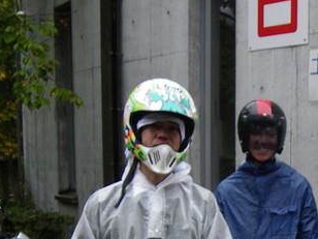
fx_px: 836
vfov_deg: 15.4
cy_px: 313
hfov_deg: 19.9
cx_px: 406
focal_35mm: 91
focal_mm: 5
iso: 50
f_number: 3.5
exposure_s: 1/60
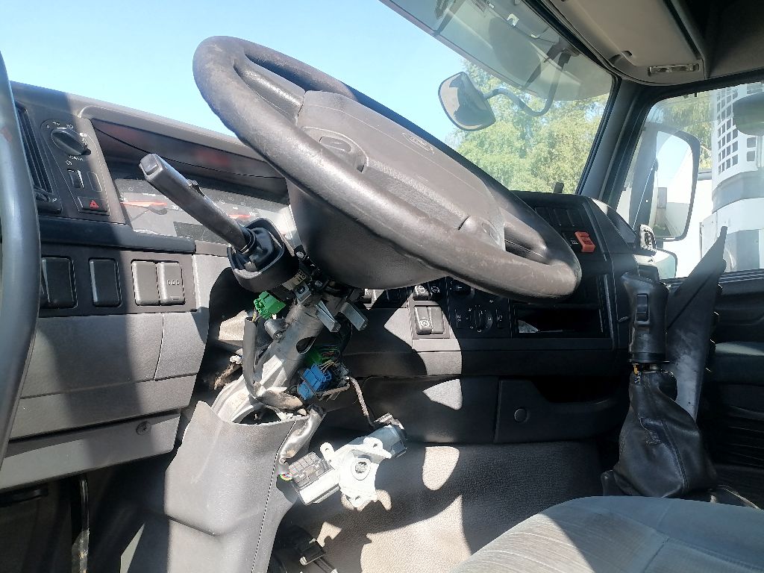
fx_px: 574
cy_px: 286
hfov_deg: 67.3
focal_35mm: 26
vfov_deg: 53.1
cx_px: 382
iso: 50
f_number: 1.8
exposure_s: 1/543
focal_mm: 4.25
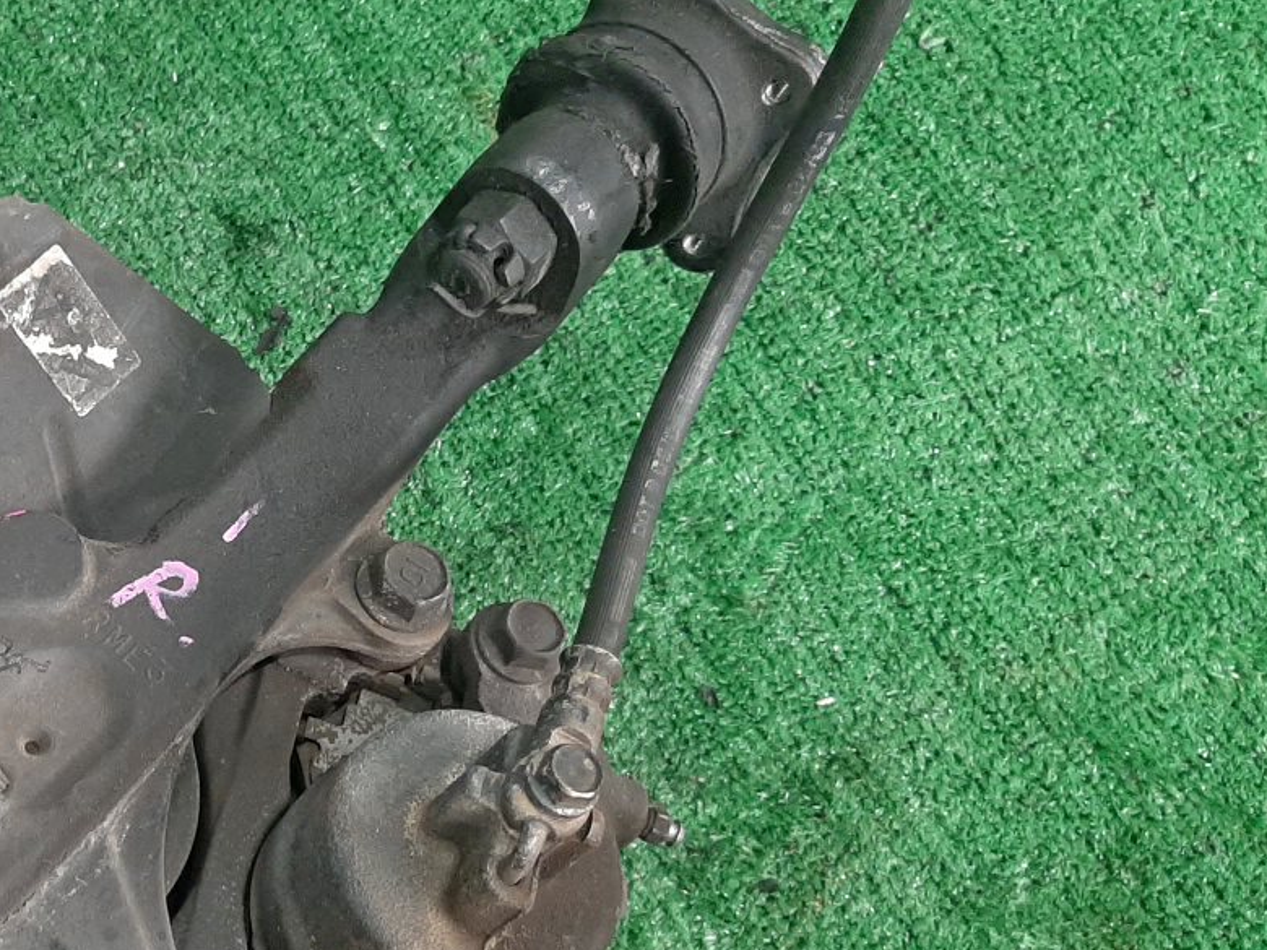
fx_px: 1757
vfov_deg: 30.1
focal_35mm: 48
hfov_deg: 36.9
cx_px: 101
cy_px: 614
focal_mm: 3.93
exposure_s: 1/50
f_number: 1.7
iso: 199
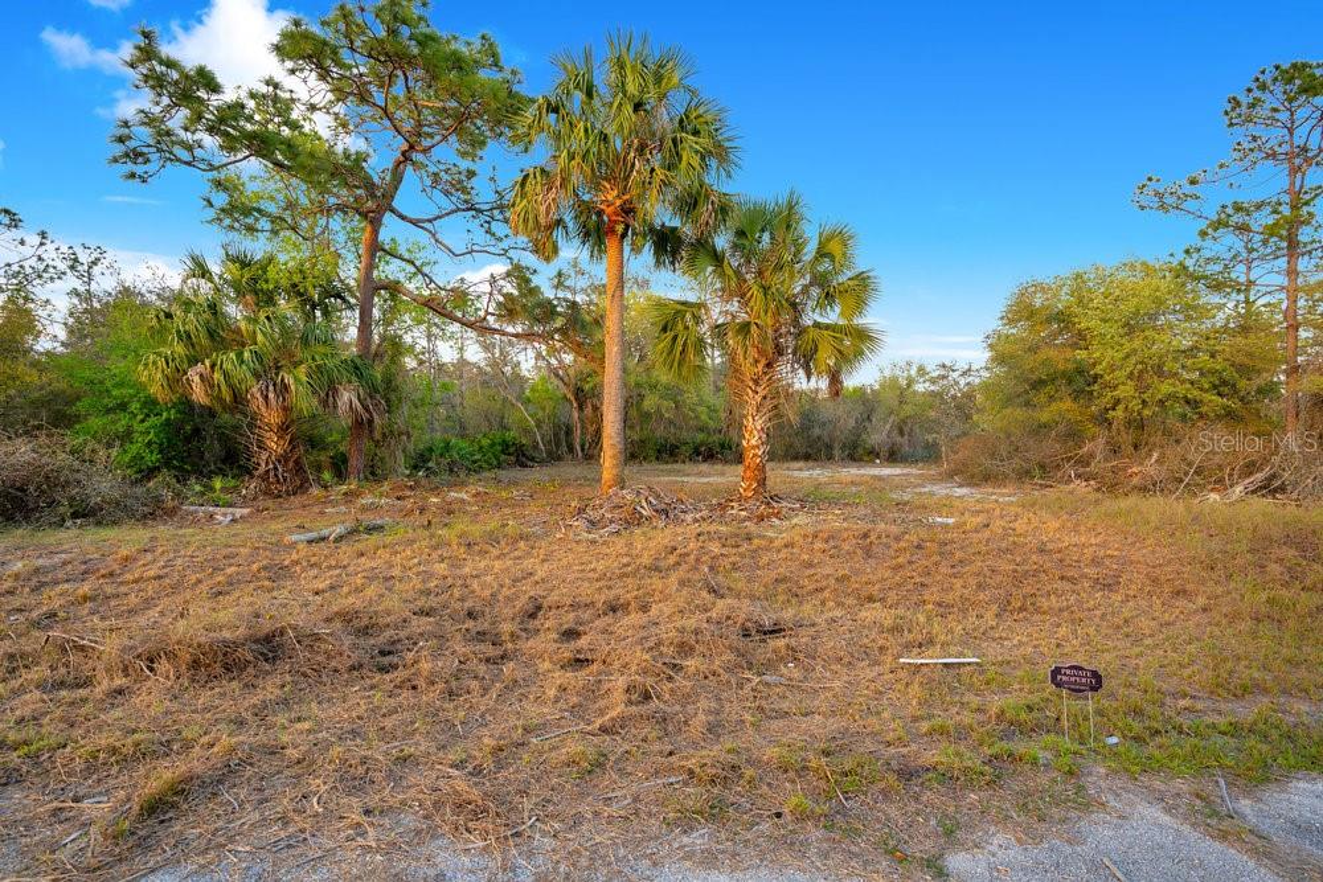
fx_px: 588
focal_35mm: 16
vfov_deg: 73.8
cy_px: 441
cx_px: 662
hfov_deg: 96.7
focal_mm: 16
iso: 125
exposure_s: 1/60
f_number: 4
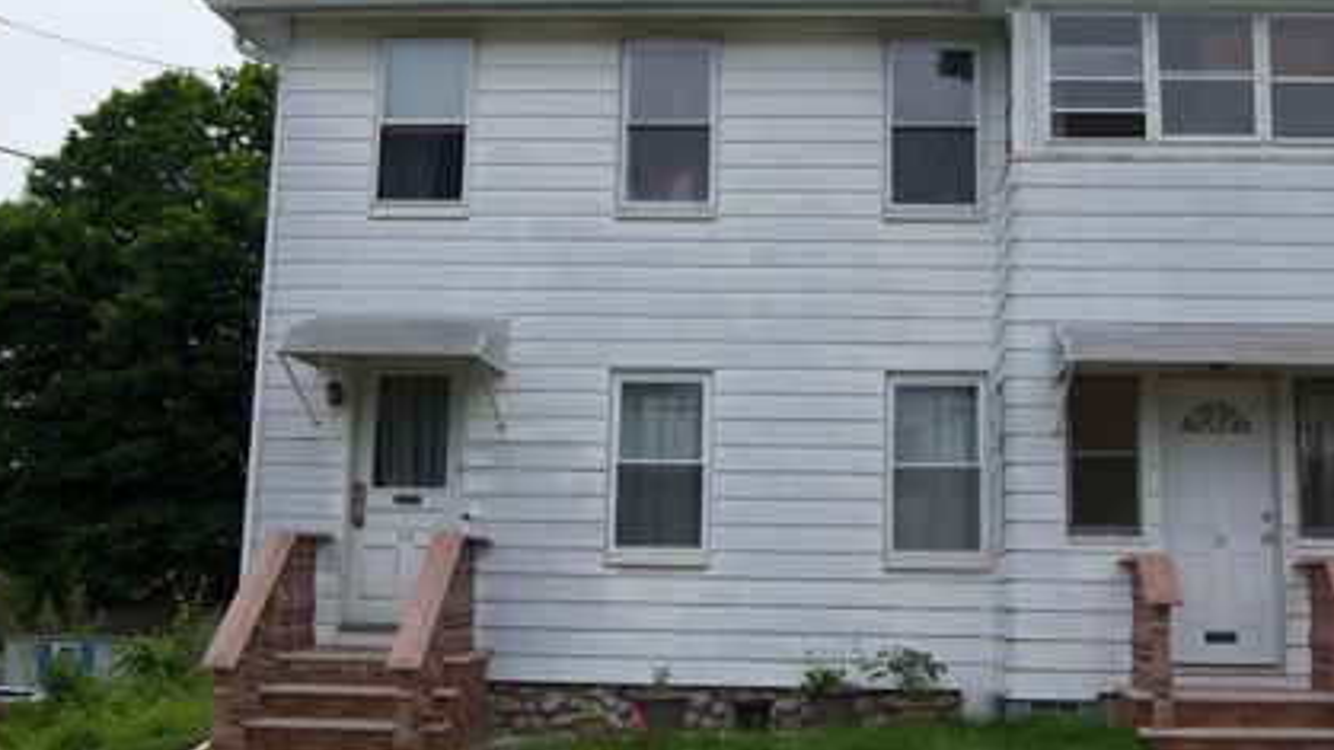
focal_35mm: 49
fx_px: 1733
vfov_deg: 24.4
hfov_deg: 42.0
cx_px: 756
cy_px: 292
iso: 100
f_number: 8
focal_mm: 26
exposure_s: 1/250
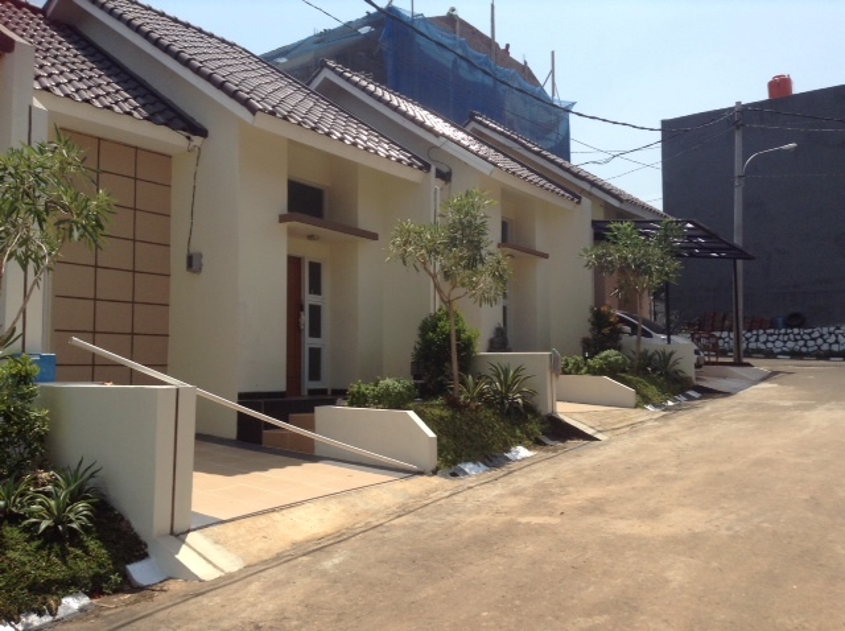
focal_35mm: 33
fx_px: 804
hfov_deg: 55.4
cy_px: 316
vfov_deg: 42.8
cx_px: 422
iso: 32
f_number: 2.4
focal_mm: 3.3
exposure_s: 1/1287
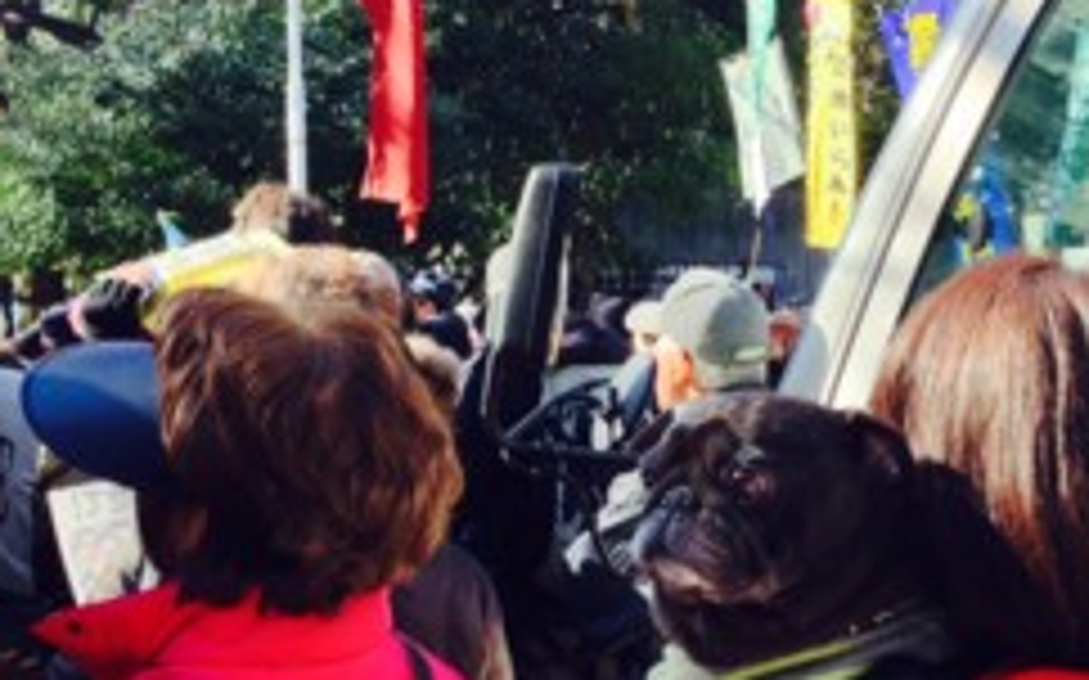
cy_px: 441
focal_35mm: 65
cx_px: 662
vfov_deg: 19.9
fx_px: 1928
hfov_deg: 31.4
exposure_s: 1/220
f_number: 2.4
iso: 50
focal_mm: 4.12
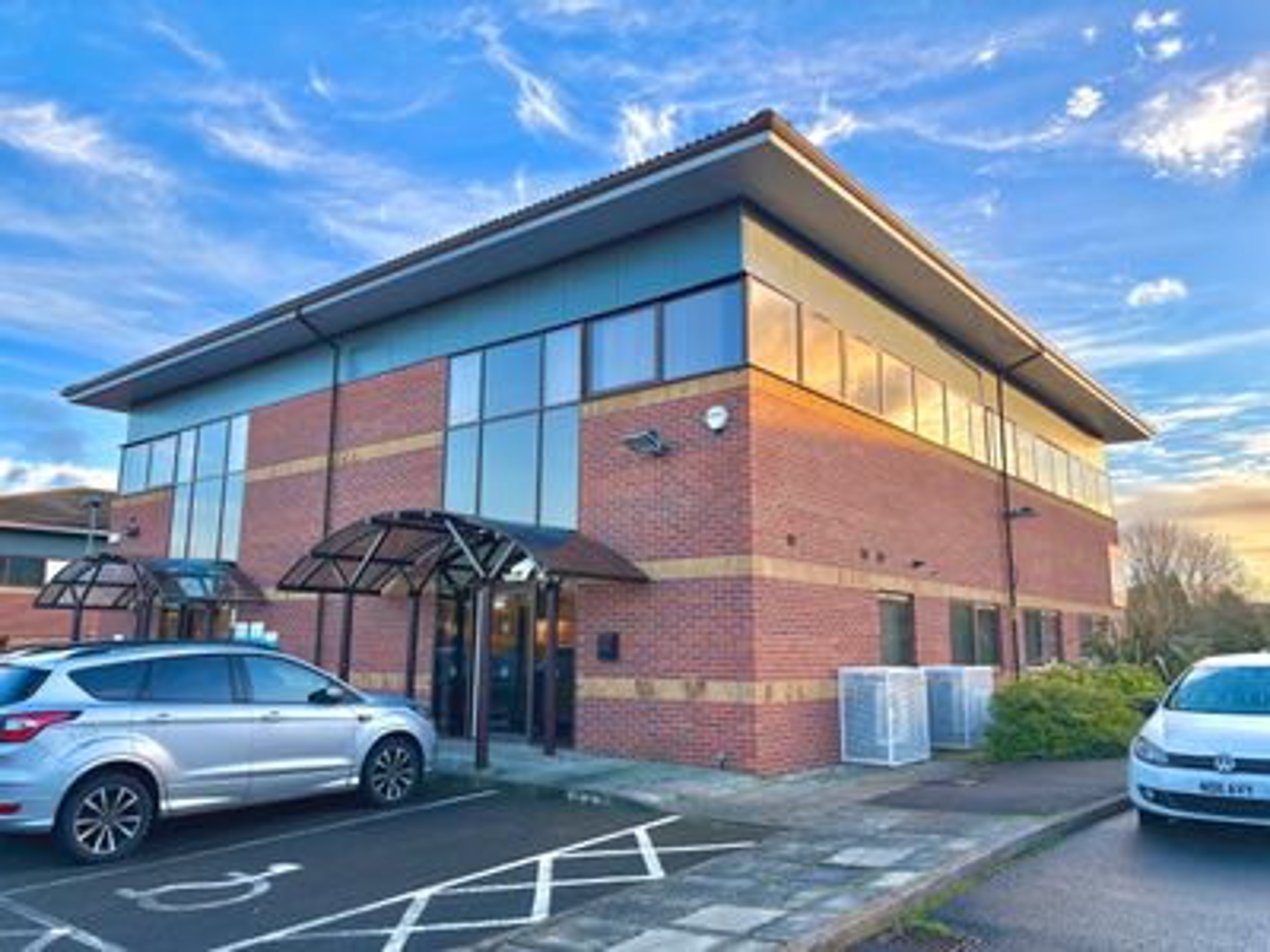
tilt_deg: +10.6
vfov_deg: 53.1
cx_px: 635
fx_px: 954
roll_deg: +0.0
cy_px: 476
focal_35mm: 26
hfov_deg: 67.3
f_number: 1.6
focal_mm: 5.96
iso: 50
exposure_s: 1/601
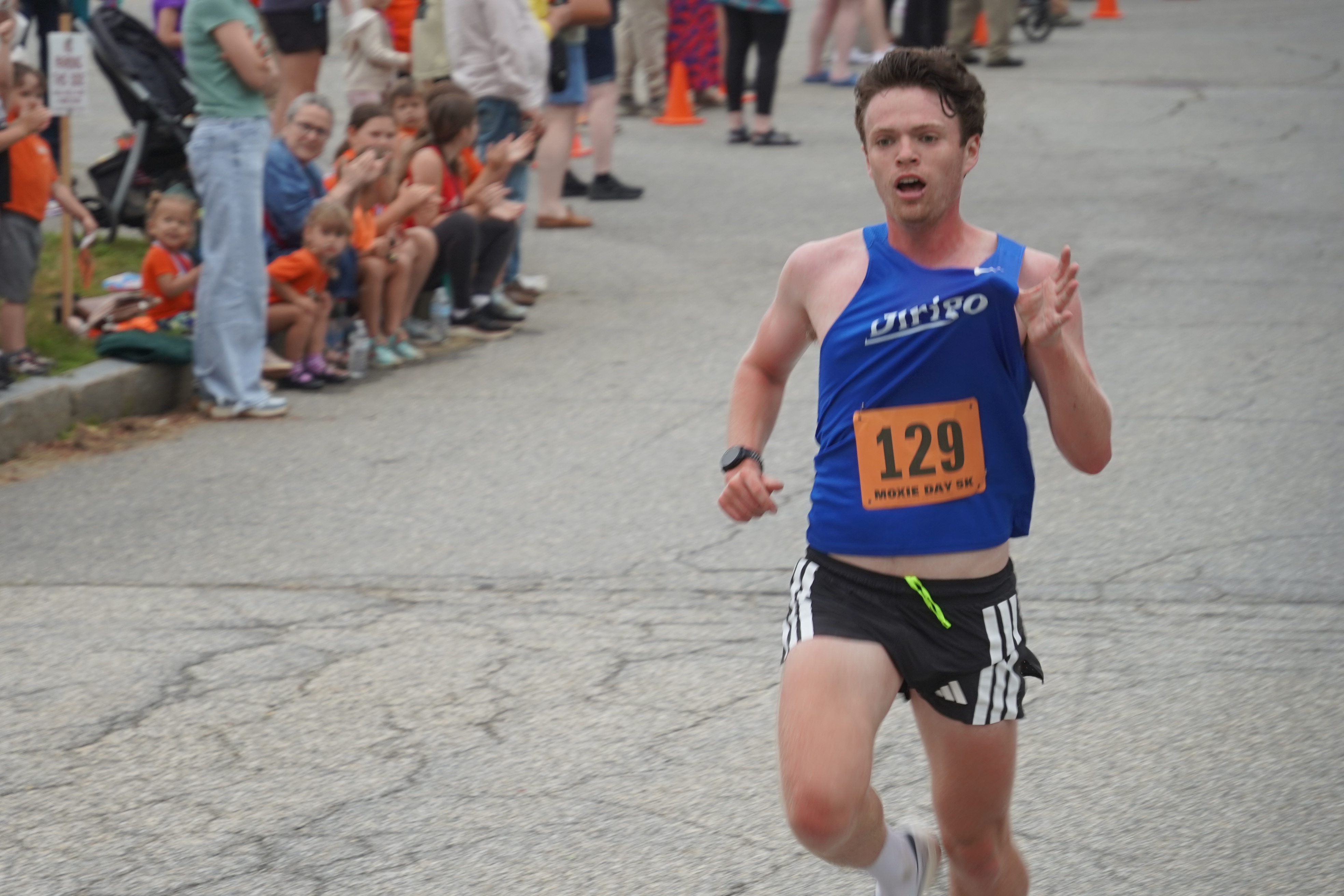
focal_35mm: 172
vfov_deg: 8.0
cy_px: 448
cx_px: 672
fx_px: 6421
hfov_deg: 11.9
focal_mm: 115
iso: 250
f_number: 5.6
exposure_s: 1/200
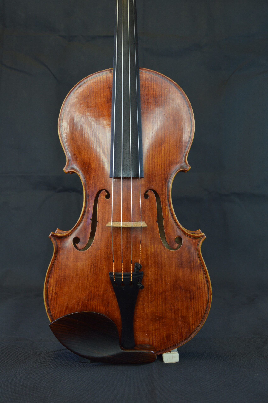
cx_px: 134
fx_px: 453
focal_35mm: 40
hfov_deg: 33.0
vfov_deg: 48.0
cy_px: 202
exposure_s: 1/50
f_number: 9
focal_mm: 27
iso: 400
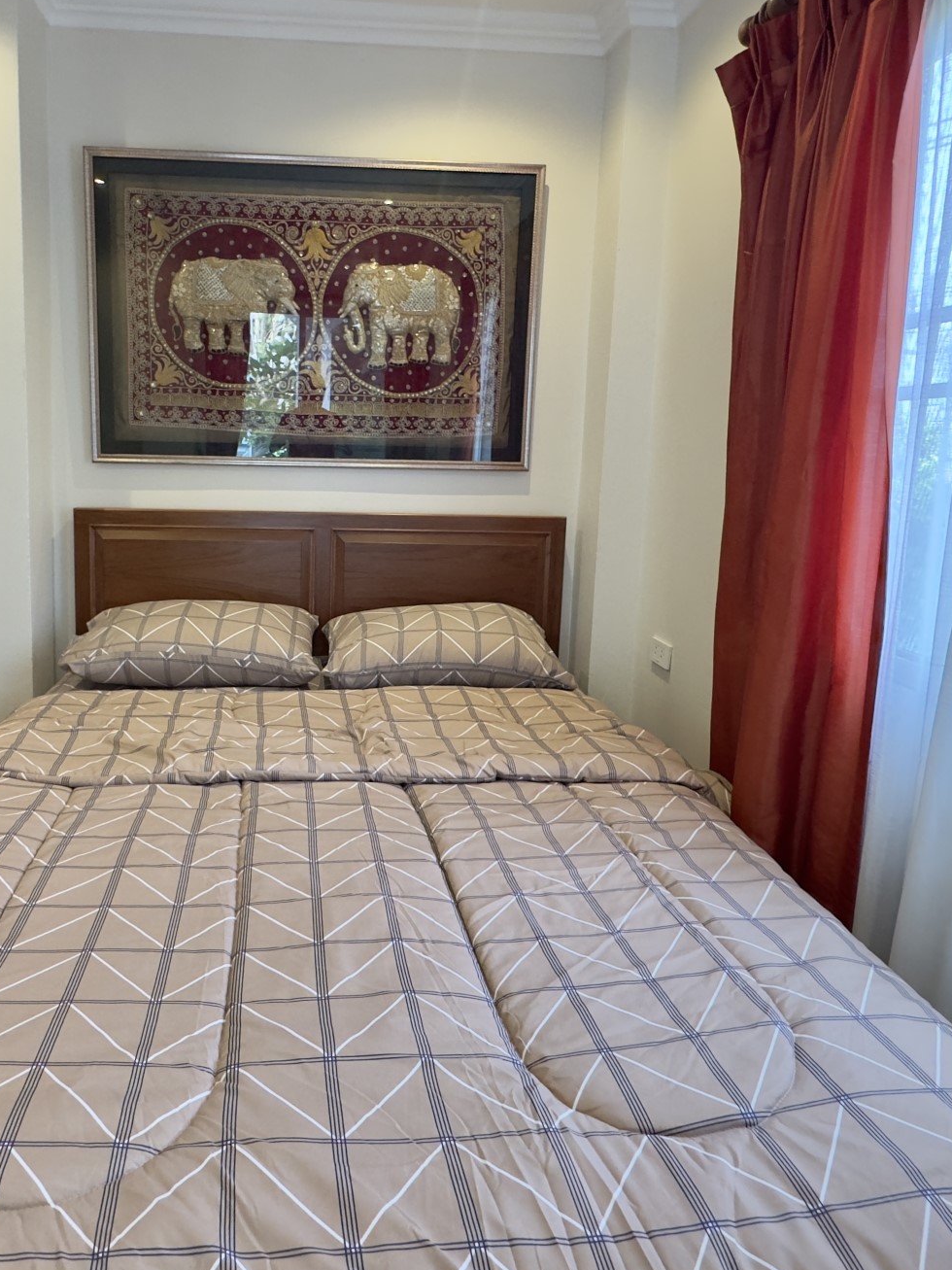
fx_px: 807
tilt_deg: -6.4
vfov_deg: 76.0
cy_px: 548
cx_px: 349
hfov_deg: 60.2
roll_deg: -1.7
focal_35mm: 22
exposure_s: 1/95
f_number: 2.2
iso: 320
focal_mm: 2.22
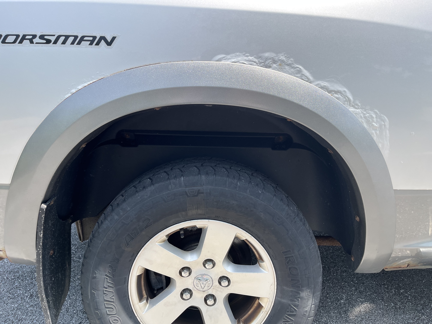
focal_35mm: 26
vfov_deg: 53.1
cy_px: 162
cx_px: 216
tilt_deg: -11.2
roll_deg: -2.0
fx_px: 324
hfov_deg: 67.3
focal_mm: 5.1
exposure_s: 1/833
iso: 50
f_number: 1.6
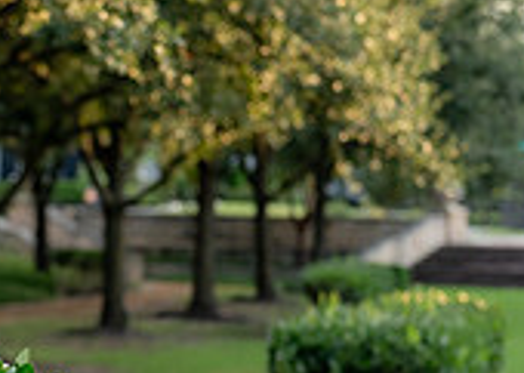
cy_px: 358
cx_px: -114
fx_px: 3181
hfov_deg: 9.3
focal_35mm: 214
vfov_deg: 6.7
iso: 320
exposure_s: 1/400
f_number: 2.5
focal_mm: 50
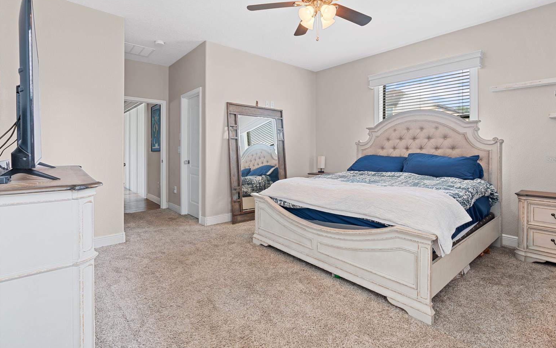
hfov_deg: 94.3
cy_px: 159
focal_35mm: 17
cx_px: 289
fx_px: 258
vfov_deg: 67.9
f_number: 8
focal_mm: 16
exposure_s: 2
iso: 200
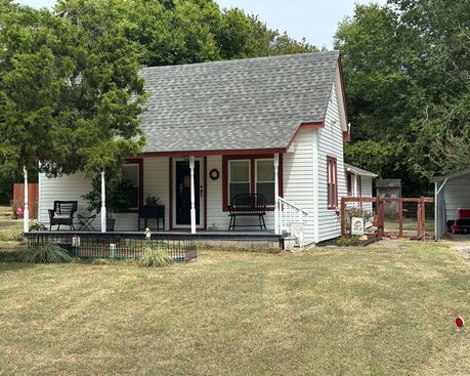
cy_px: 186
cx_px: 224
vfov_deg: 29.7
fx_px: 709
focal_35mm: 51
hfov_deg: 36.7
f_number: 1.78
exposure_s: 1/2532
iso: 64
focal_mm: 6.86
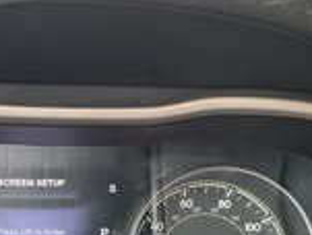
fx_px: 669
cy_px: 241
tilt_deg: -21.8
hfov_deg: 25.1
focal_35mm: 74
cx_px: 8
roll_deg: -1.3
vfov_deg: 19.3
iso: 50
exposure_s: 1/122
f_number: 1.8
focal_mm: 3
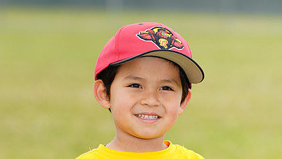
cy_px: 173
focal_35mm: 381
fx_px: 2849
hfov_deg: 5.7
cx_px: 141
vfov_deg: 3.2
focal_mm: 241
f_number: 7.1
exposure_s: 1/250
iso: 100
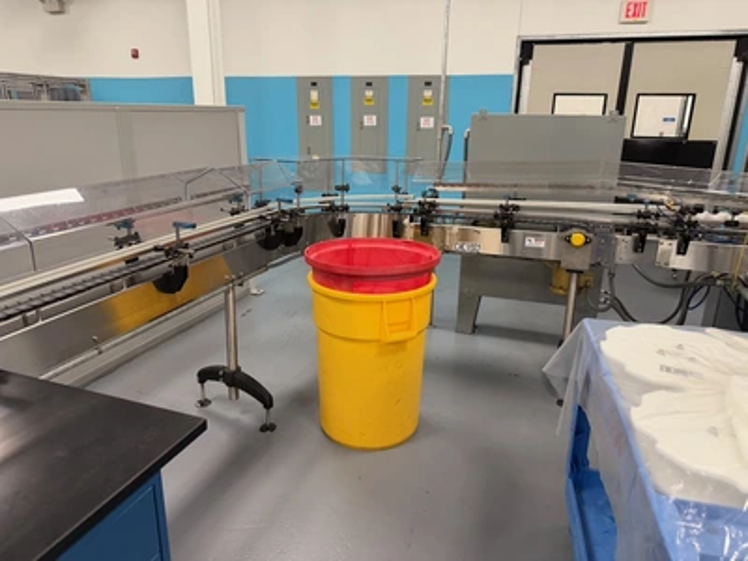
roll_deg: -0.3
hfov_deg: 71.6
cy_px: 280
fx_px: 519
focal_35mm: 24
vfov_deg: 56.8
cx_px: 374
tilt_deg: -20.8
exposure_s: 1/60
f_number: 1.78
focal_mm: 6.76
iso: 200
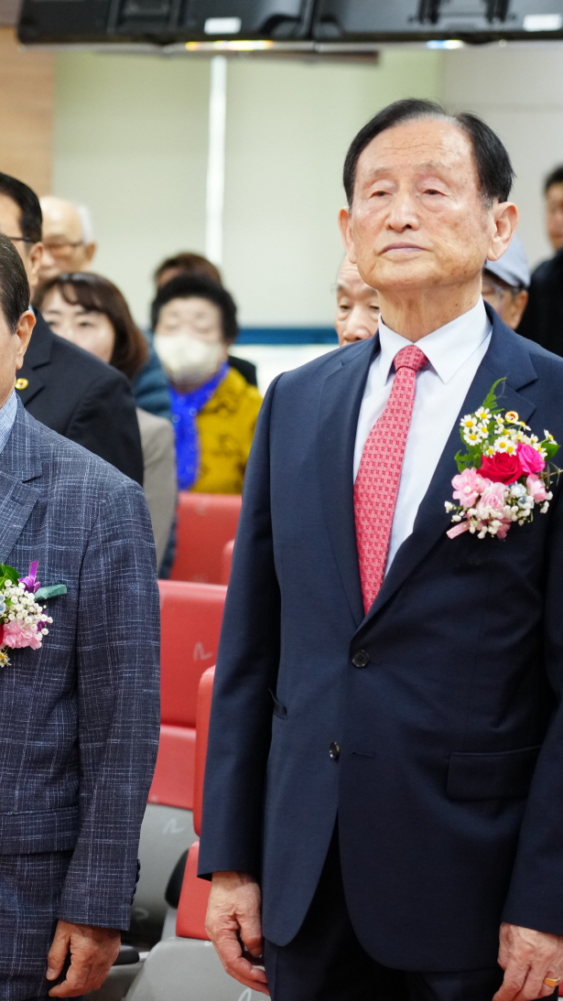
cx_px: 126
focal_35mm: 181
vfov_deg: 11.9
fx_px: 4806
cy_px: 473
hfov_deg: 6.7
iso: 2500
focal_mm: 105
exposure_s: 1/160
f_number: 4
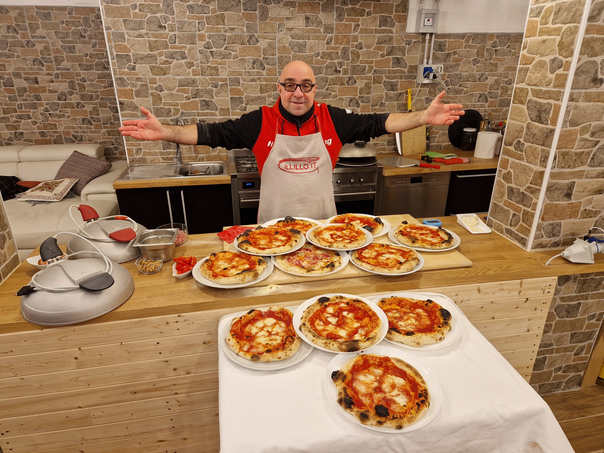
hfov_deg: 73.9
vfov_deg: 58.9
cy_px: 226
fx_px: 401
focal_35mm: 23
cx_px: 302
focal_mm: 5.4
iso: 125
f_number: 1.8
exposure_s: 1/100
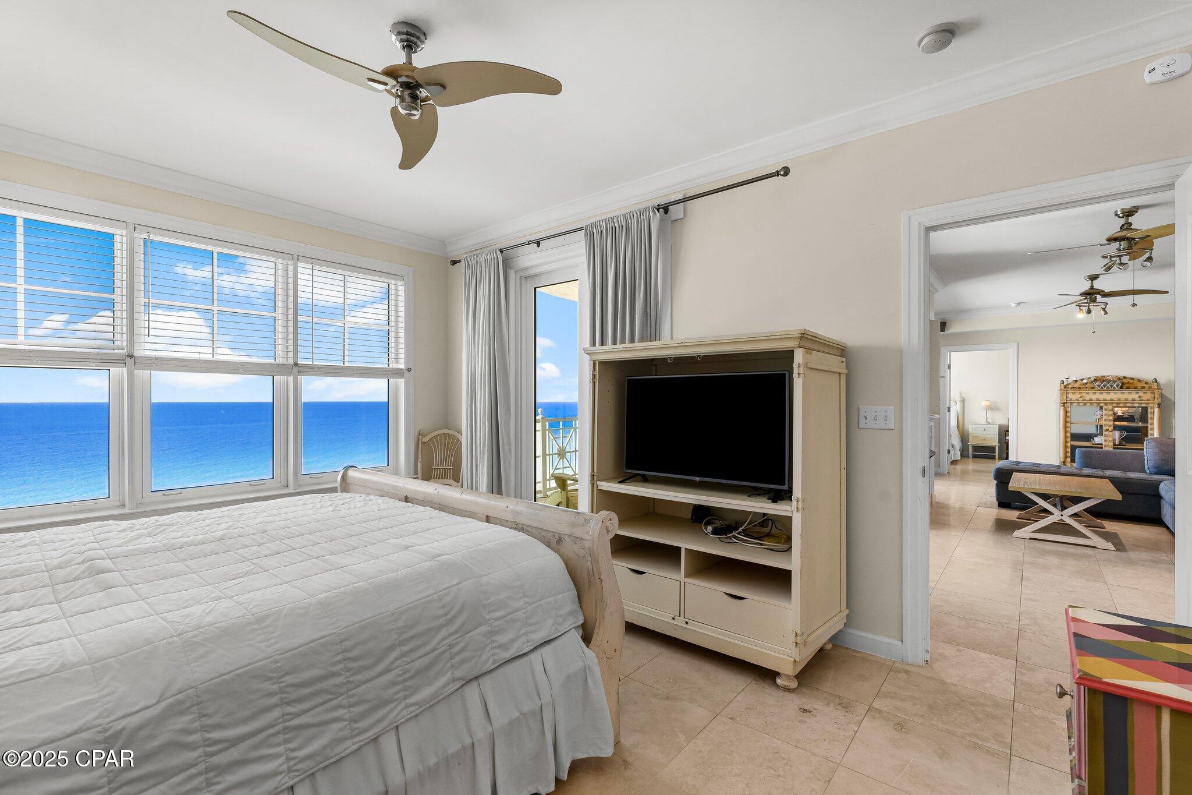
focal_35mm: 16
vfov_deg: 74.1
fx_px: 526
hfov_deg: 97.1
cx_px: 596
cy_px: 398
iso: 400
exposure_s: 1/4
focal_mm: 15.9
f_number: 8
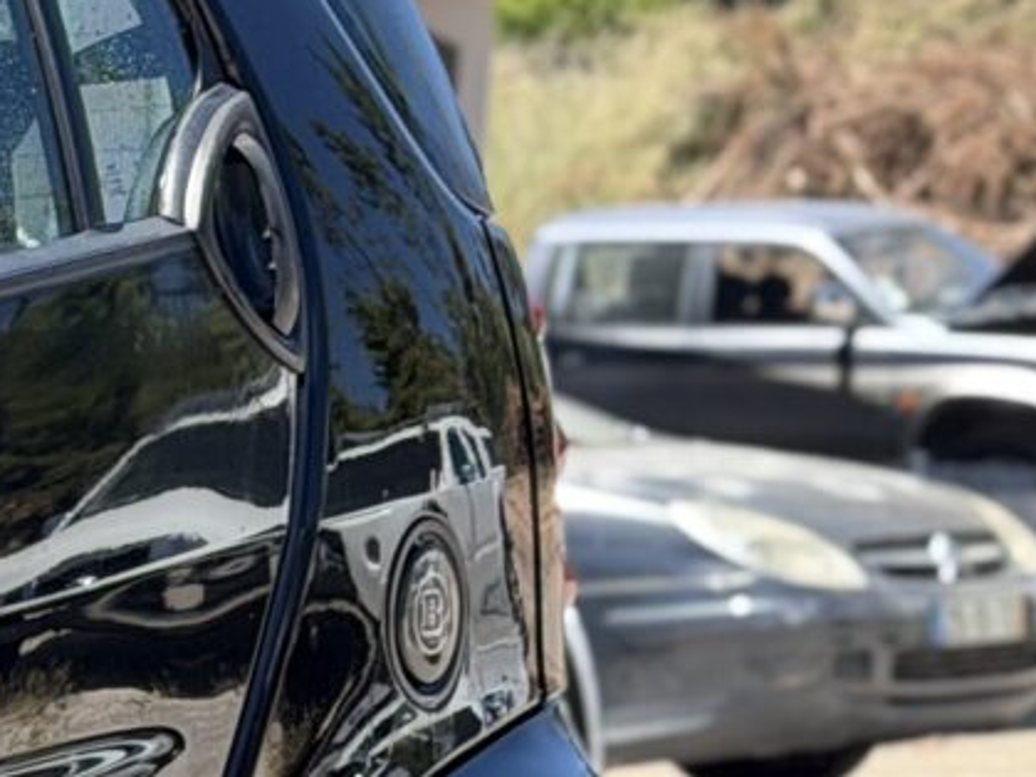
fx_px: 6582
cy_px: 940
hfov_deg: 8.4
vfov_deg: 6.7
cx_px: -1214
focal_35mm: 220
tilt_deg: -5.5
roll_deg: -2.0
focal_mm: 6.76
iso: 100
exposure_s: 1/906
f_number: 1.78
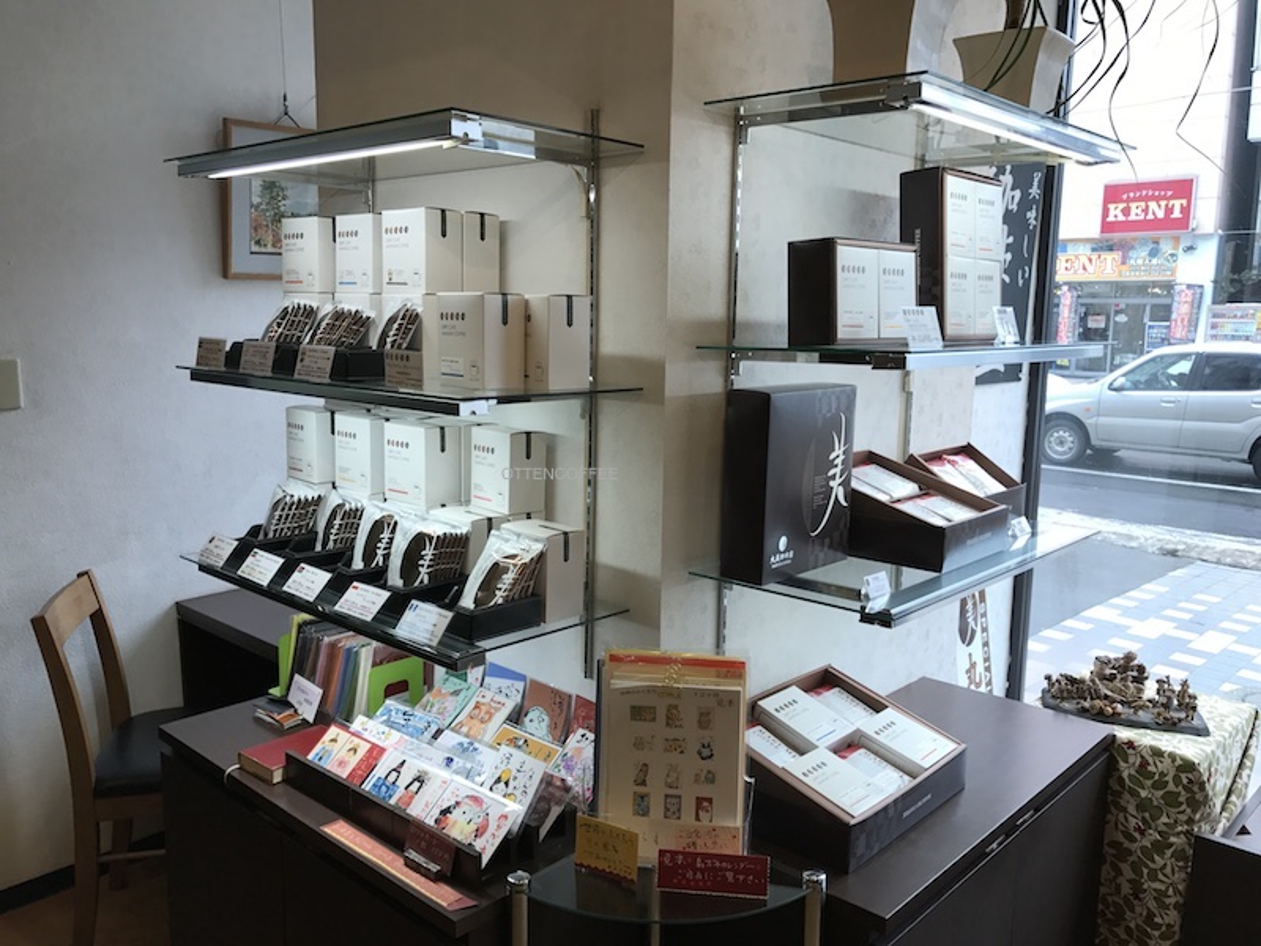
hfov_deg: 63.4
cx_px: 630
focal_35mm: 28
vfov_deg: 49.7
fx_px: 1020
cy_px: 473
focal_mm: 3.99
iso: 25
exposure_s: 1/100
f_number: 1.8
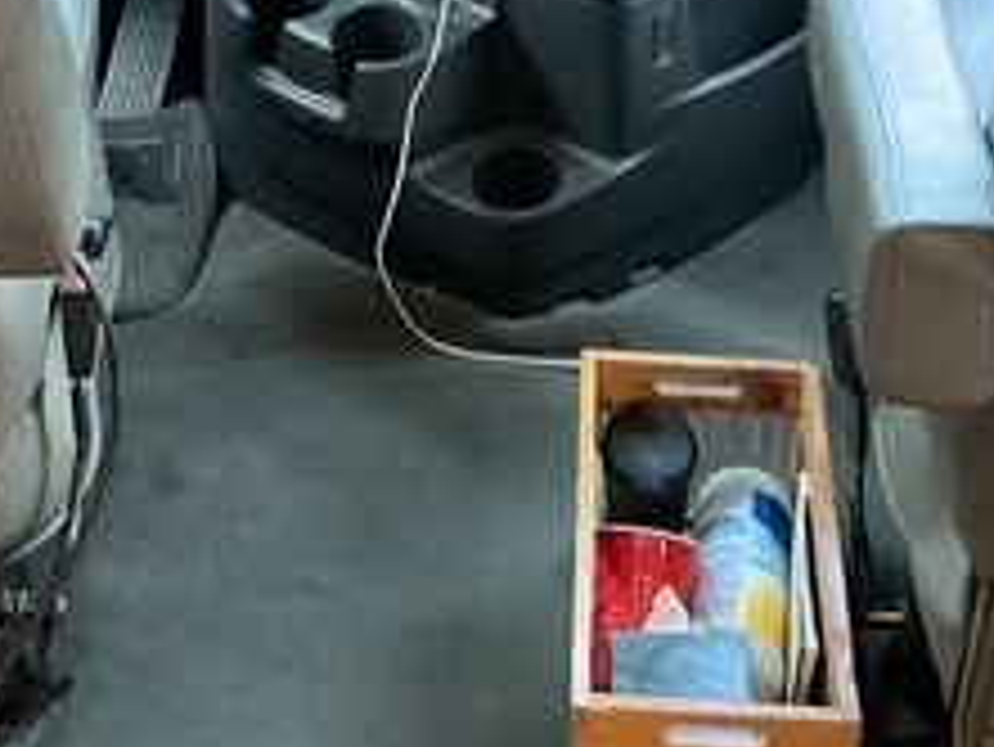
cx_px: 400
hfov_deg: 23.2
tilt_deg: -24.2
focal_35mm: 84
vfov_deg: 16.5
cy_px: -252
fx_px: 2413
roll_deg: -2.5
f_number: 1.8
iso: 320
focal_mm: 3
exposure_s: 1/53
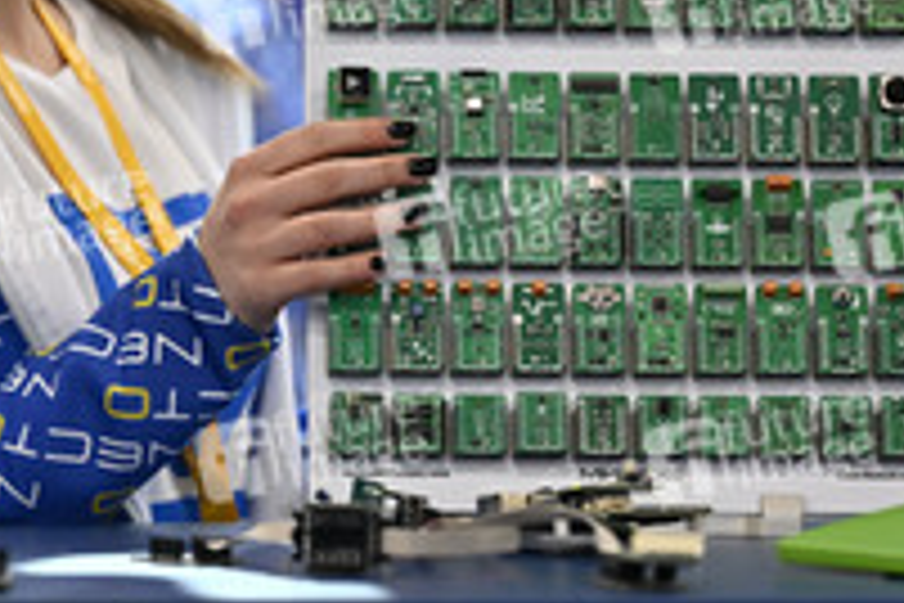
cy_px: 112
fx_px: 4670
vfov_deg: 7.4
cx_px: 371
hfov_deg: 11.1
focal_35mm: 186
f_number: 2.8
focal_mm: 83
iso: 800
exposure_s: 1/320
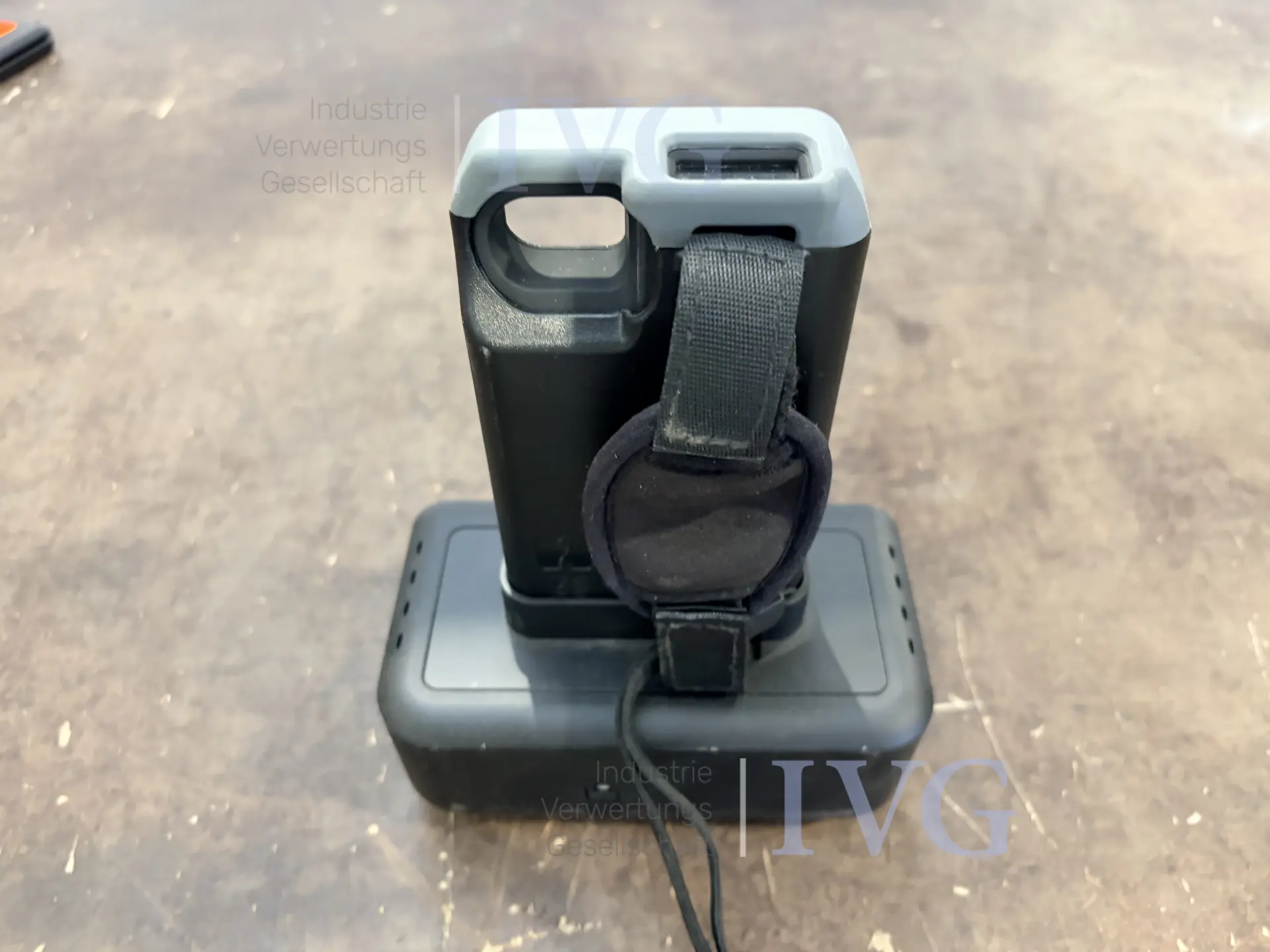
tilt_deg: -45.4
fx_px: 954
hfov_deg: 67.3
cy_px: 476
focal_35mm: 26
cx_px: 635
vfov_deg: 53.1
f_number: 1.6
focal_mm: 5.96
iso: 400
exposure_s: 1/33
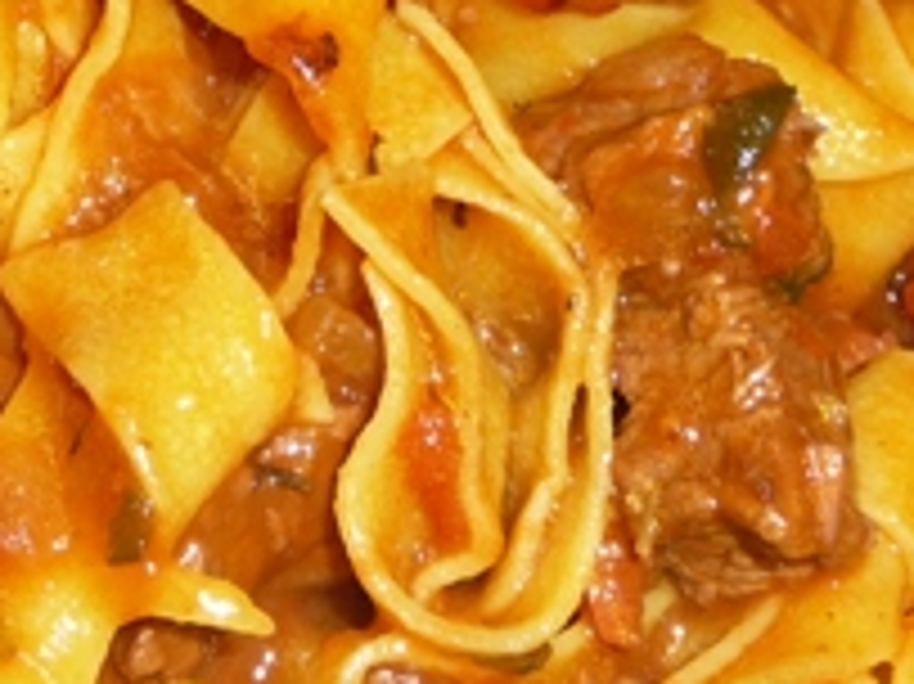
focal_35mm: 101
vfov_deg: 14.3
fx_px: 2665
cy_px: -68
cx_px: 63
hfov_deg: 19.1
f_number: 3.5
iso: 100
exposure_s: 1/30
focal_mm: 5.3
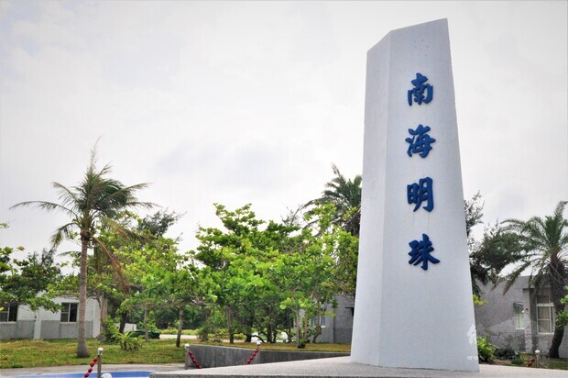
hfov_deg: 41.2
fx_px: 757
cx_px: 284
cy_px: 189
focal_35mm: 48
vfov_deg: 28.0
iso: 1600
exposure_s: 1/500
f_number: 22
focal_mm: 32
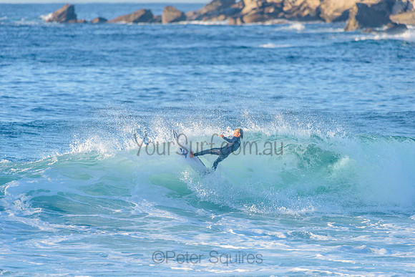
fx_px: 5765
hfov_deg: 4.1
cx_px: 208
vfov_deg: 2.8
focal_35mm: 500
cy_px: 138
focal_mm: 500
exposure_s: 1/2000
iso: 450
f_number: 5.6
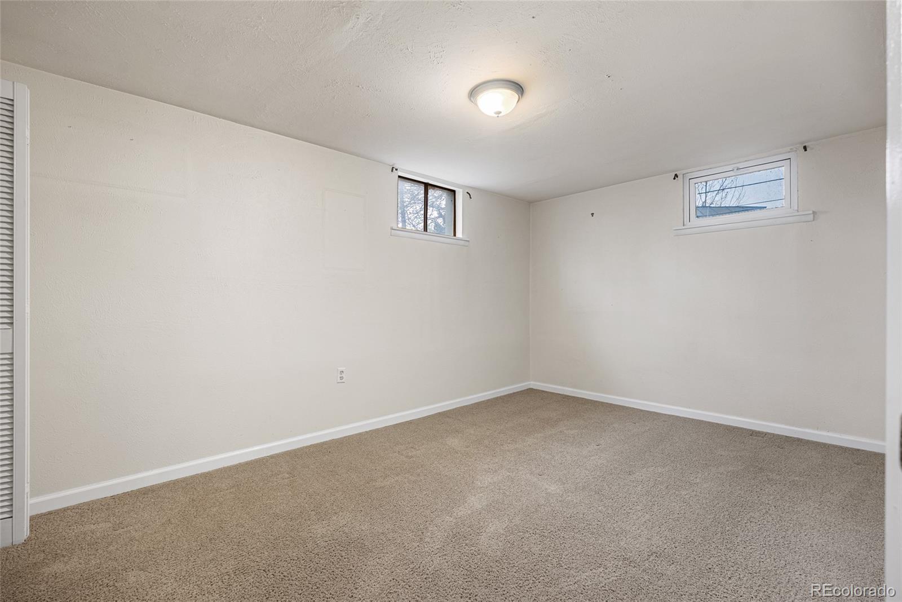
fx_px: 401
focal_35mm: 16
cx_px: 451
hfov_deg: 96.7
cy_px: 301
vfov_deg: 73.8
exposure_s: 2
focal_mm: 16
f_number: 8
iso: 200
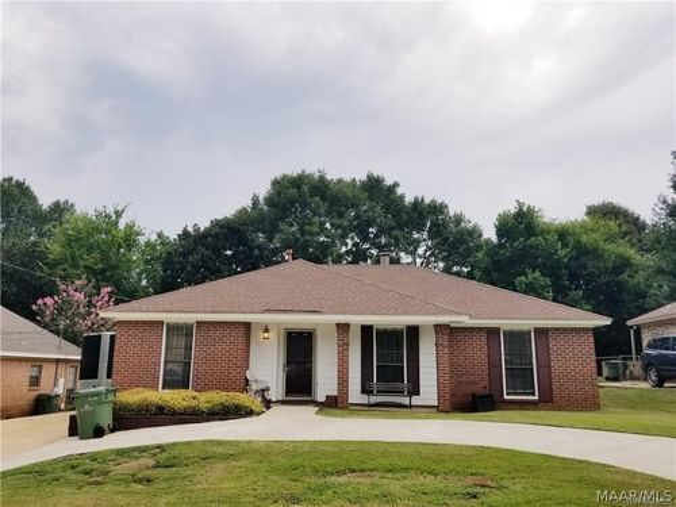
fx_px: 508
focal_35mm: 26
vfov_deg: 53.1
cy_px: 254
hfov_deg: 67.3
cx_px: 338
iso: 50
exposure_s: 1/2216
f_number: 1.7
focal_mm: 4.25
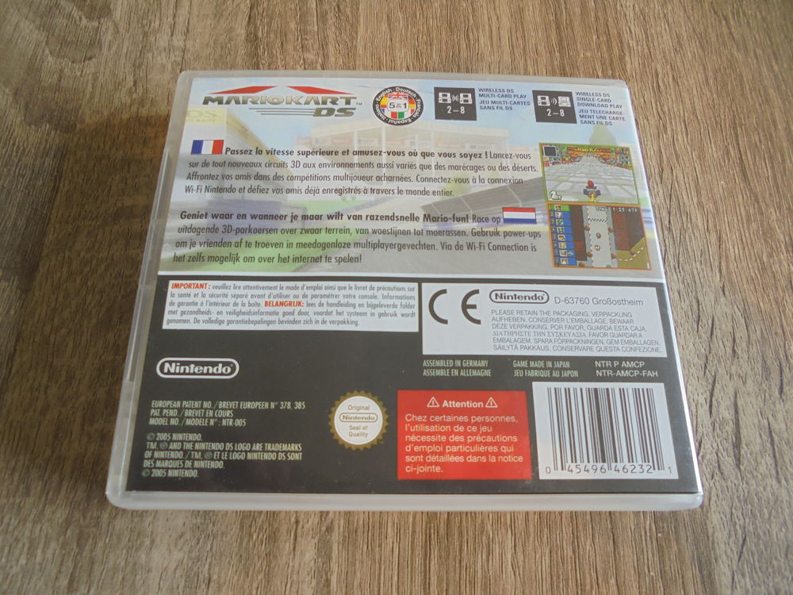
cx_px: 396
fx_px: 596
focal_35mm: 26
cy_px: 298
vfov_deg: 53.1
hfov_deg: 67.3
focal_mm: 4.6
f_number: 3.5
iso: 100
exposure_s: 1/30
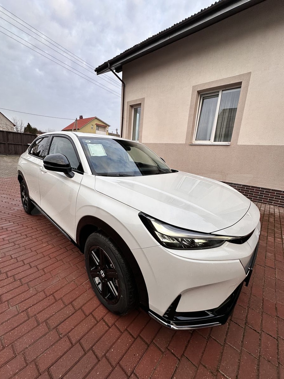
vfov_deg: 102.1
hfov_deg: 85.7
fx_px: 153
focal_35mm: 14
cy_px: 190
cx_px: 142
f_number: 2.2
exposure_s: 1/99
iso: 50
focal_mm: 2.22
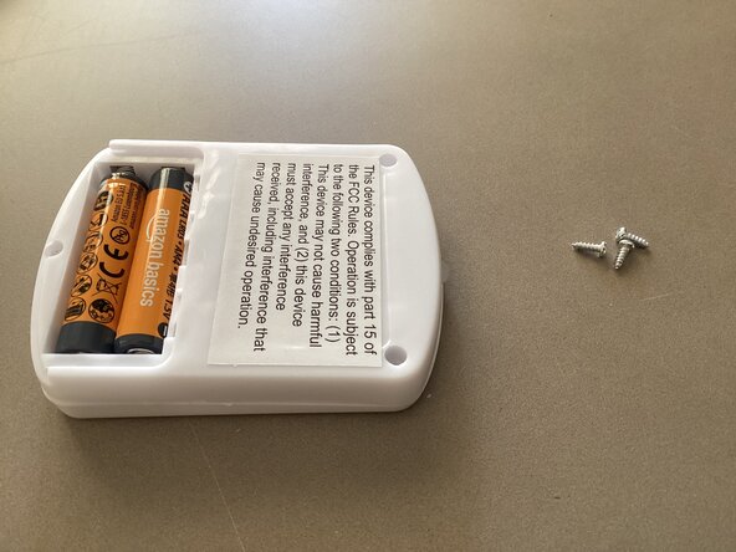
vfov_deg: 45.4
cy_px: 276
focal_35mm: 31
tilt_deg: -56.3
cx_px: 368
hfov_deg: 58.4
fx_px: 659
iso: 250
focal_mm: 3.3
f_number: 2.4
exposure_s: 1/33
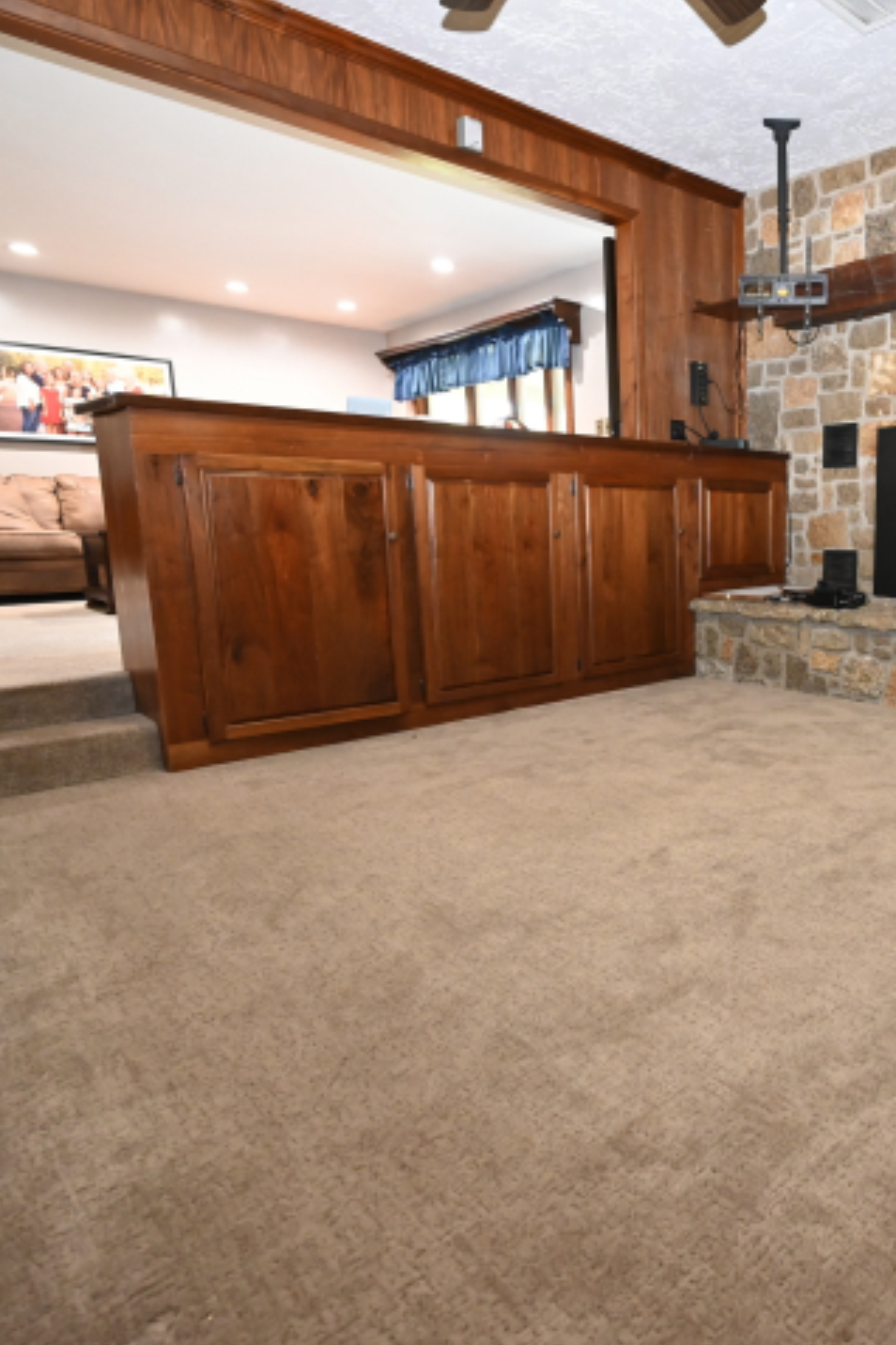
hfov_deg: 52.1
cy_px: 657
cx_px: 762
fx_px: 821
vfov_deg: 78.6
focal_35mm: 22
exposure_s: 1/60
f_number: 4
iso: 3600
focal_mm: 14
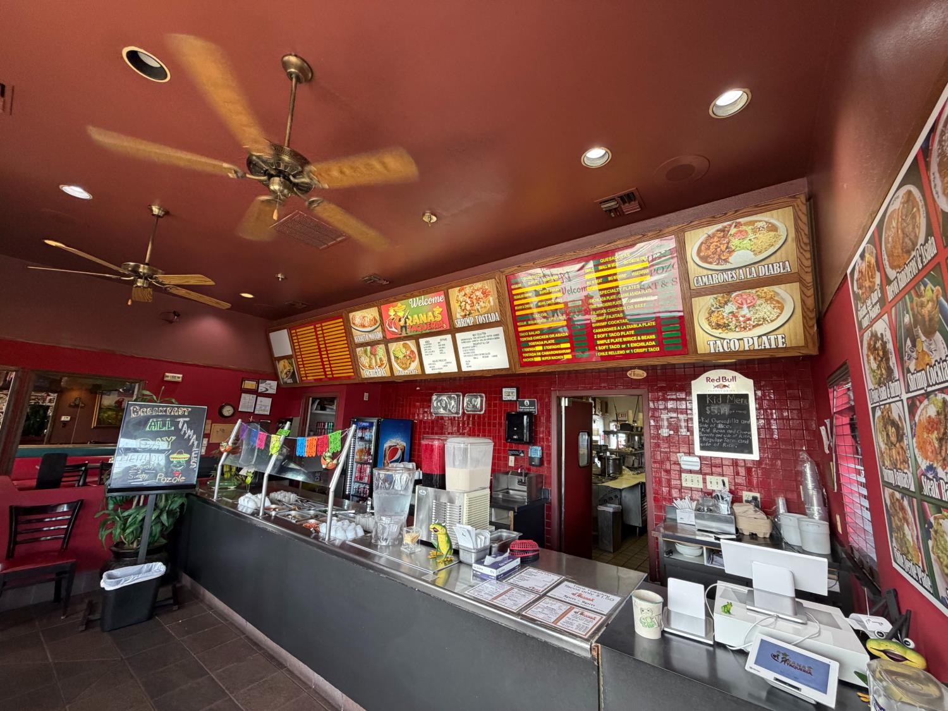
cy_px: 356
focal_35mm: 14
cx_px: 474
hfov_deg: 102.1
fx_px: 383
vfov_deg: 85.7
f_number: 2.2
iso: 320
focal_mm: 2.22
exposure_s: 1/120
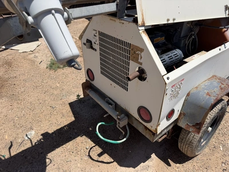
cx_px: 114
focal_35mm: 24
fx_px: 159
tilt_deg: -36.0
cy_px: 86
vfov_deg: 56.8
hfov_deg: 71.6
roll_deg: -4.7
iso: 80
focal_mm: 6.76
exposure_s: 1/6173
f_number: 1.78
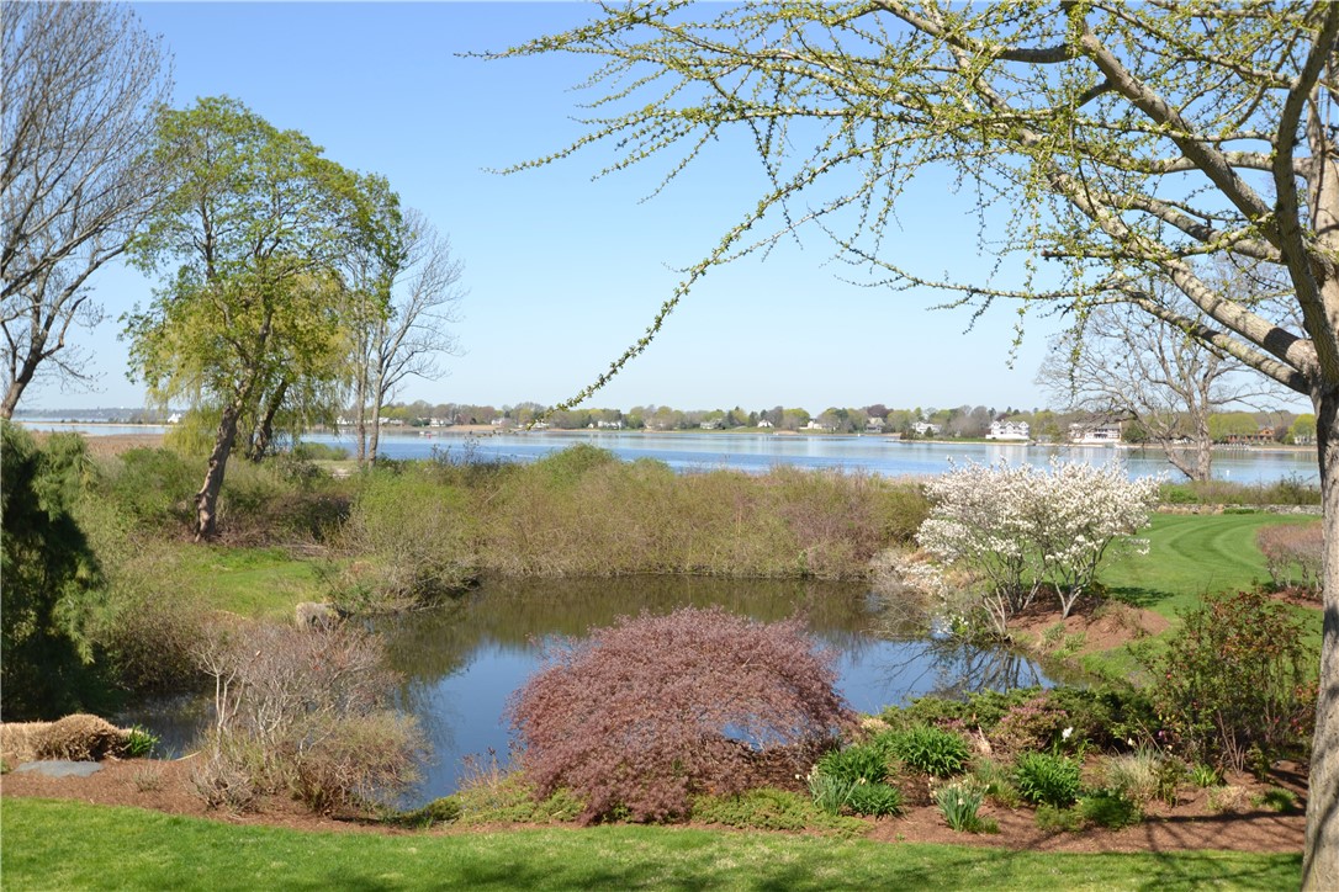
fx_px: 1339
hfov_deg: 53.1
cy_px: 446
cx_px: 670
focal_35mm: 36
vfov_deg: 36.9
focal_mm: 24
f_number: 7.1
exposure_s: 1/200
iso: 100
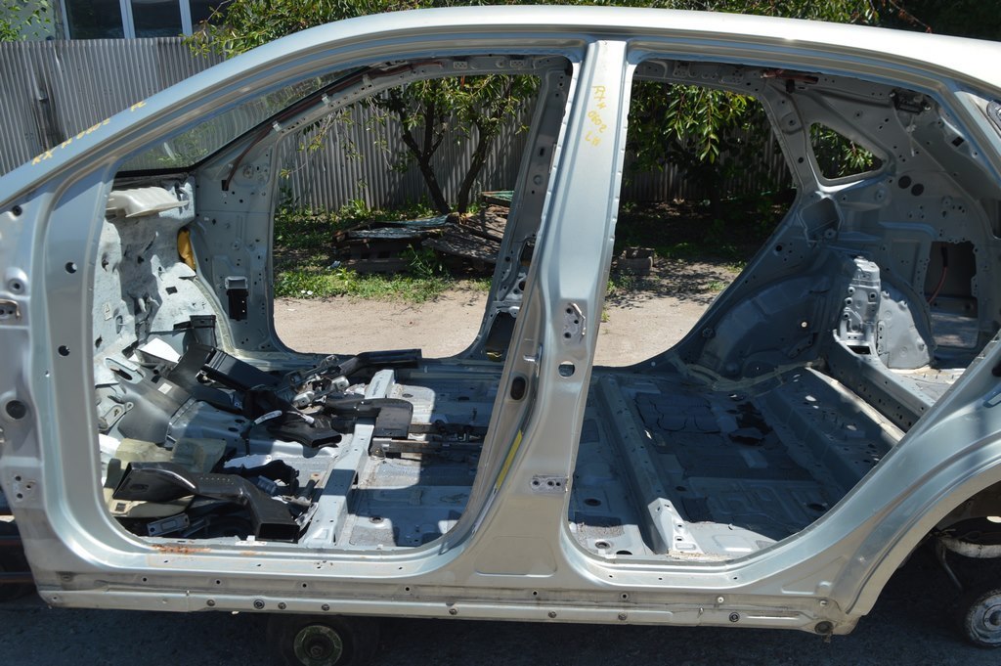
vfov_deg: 43.5
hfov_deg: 62.0
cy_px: 333
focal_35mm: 30
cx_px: 500
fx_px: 833
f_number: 8
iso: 100
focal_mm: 20
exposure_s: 1/250
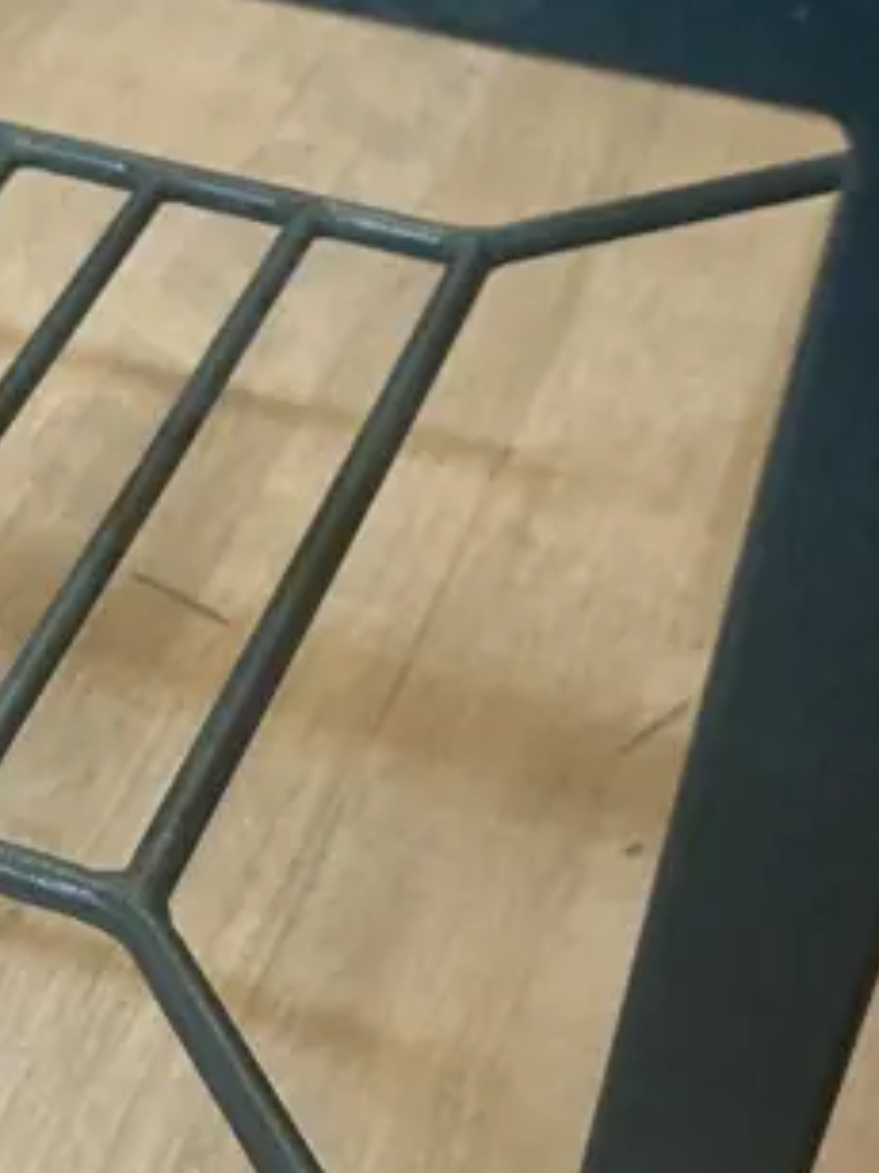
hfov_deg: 17.9
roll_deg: -2.6
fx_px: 2710
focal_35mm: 80
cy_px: 619
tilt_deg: -39.5
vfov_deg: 24.4
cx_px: -15
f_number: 1.78
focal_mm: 6.86
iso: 160
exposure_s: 1/50
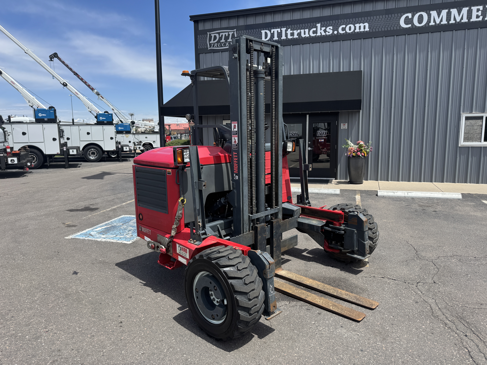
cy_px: 182
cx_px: 244
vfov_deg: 56.8
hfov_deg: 71.6
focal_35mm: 24
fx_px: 338
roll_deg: +1.0
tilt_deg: -8.4
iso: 80
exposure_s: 1/3597
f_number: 1.78
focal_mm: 6.76
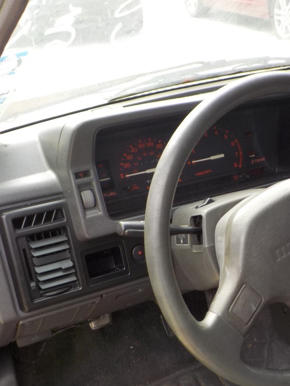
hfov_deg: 27.4
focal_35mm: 51
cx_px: 267
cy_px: 218
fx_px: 570
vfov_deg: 37.4
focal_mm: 4.1
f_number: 3.3
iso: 125
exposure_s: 1/100
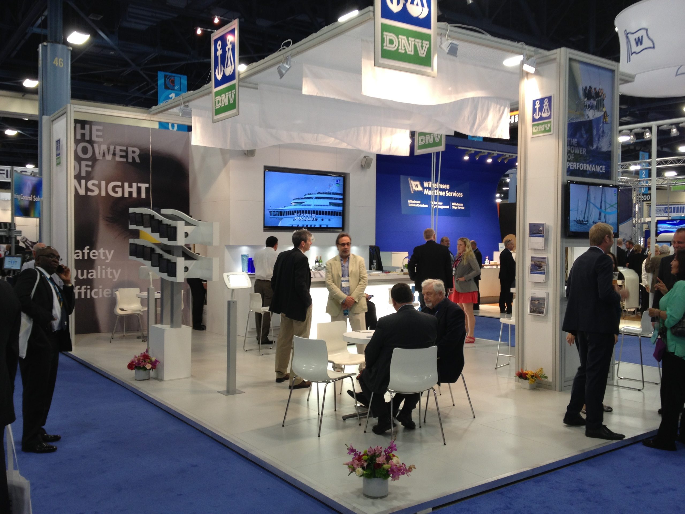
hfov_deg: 52.6
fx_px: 693
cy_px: 257
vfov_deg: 40.7
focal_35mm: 35
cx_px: 342
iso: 64
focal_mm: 4.28
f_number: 2.4
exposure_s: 1/30
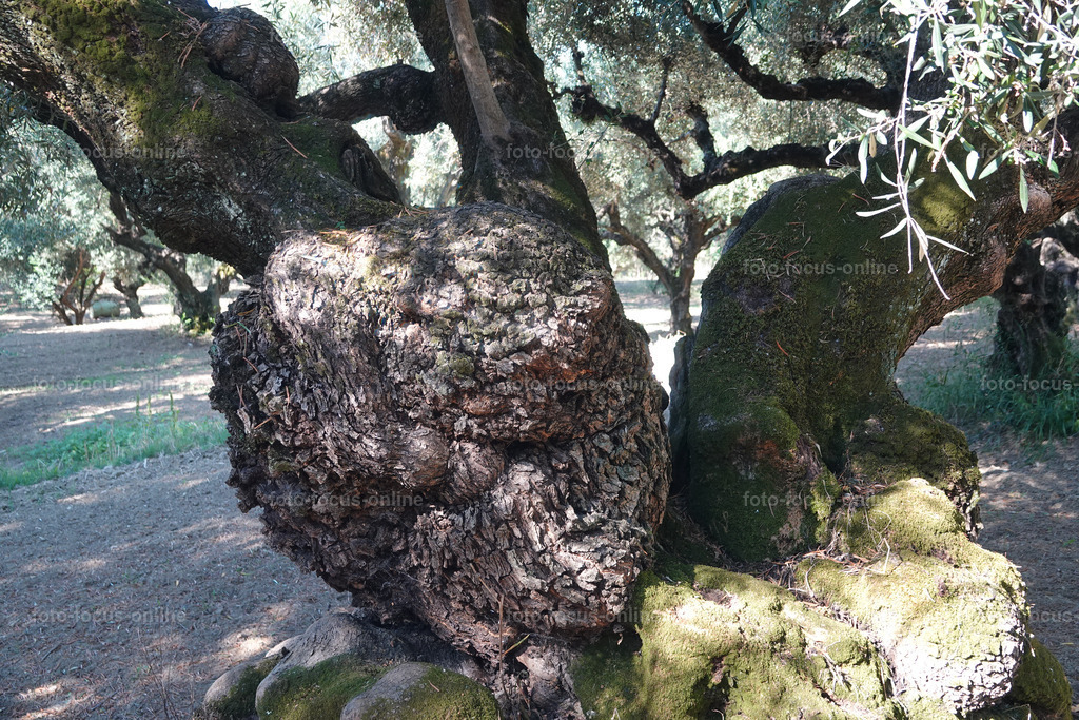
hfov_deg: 60.3
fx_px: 929
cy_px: 360
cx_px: 540
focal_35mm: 31
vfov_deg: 42.3
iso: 320
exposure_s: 1/40
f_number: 2.8
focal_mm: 11.51
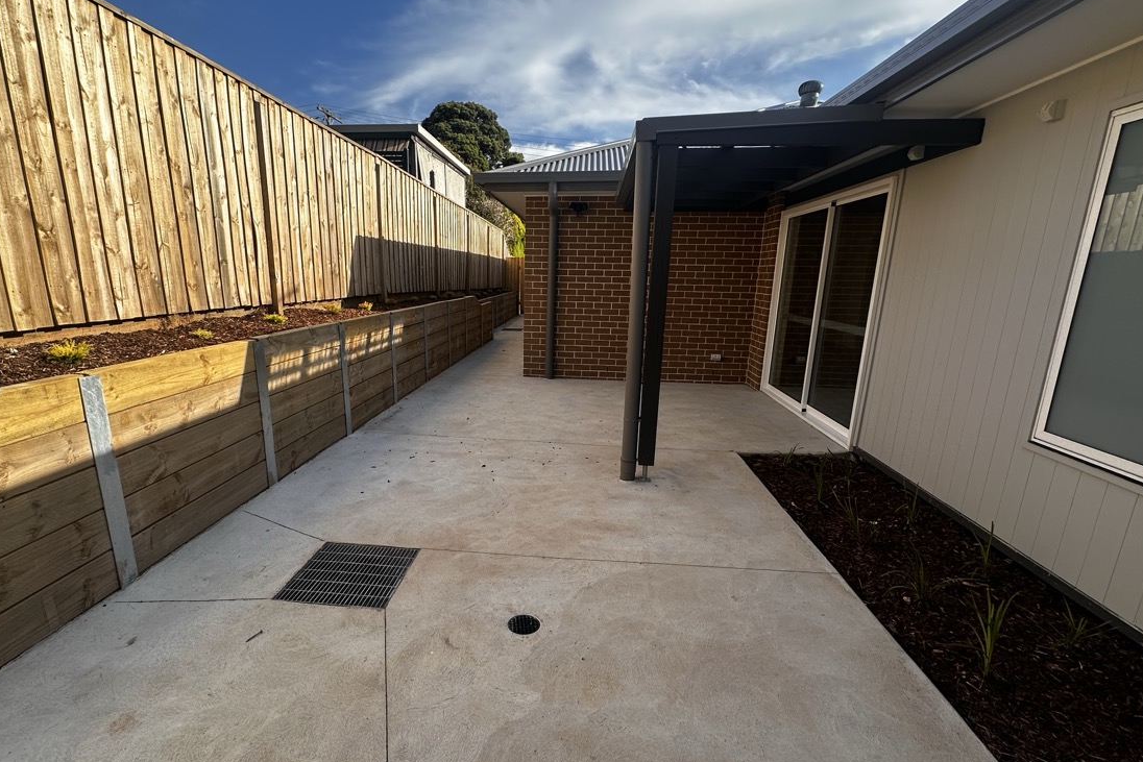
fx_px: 540
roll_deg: -0.7
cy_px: 400
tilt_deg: -12.5
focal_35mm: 17
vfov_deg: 70.4
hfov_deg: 93.1
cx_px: 525
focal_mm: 2.22
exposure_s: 1/694
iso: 40
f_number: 2.2
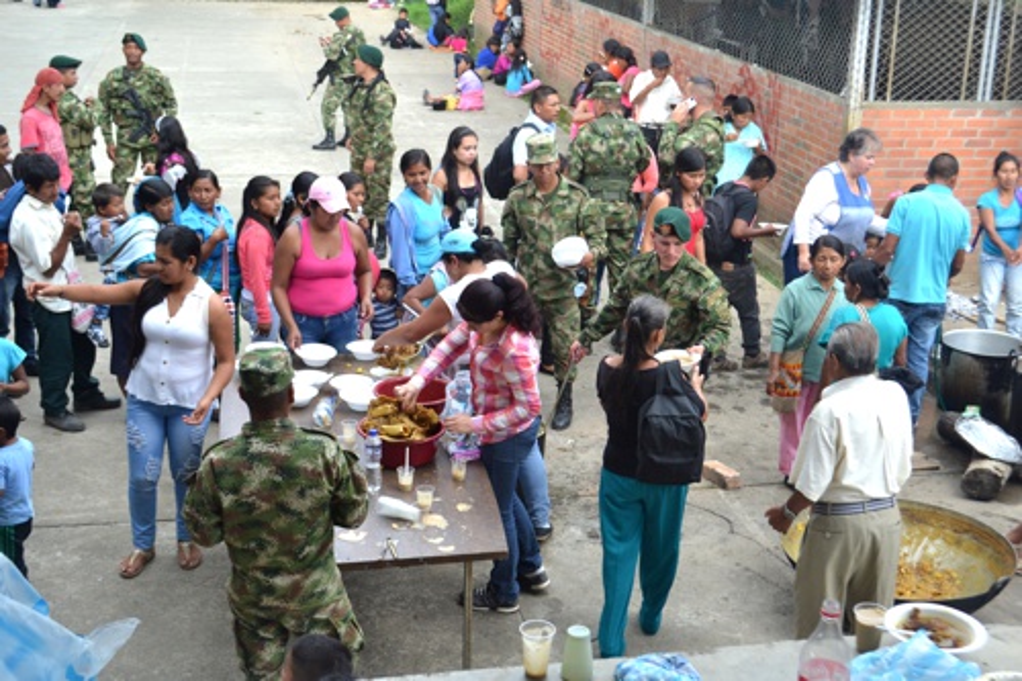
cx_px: 511
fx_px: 1362
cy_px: 340
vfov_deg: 28.1
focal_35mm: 48
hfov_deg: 41.1
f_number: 5.6
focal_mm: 32
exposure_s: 1/125
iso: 320
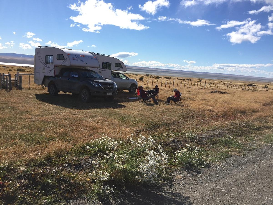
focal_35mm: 29
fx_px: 229
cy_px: 102
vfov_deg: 48.2
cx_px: 136
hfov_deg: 61.7
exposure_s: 1/2639
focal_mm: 4.15
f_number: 2.2
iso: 32
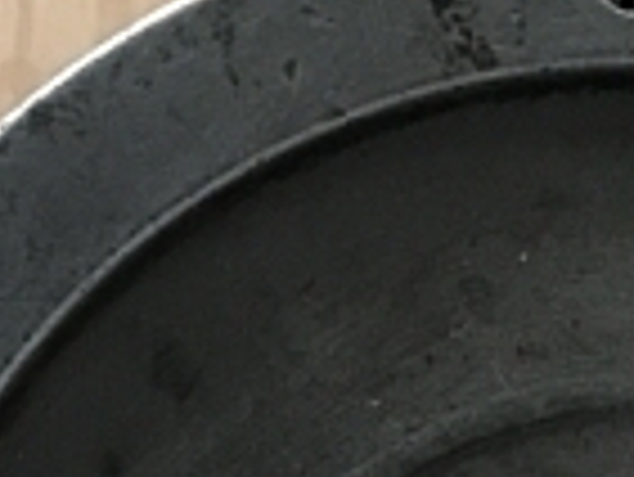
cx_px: 621
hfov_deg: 15.3
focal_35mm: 127
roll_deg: -3.0
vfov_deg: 11.0
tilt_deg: -0.7
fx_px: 2328
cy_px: 842
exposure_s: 1/15
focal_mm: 3.99
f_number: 1.8
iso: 80
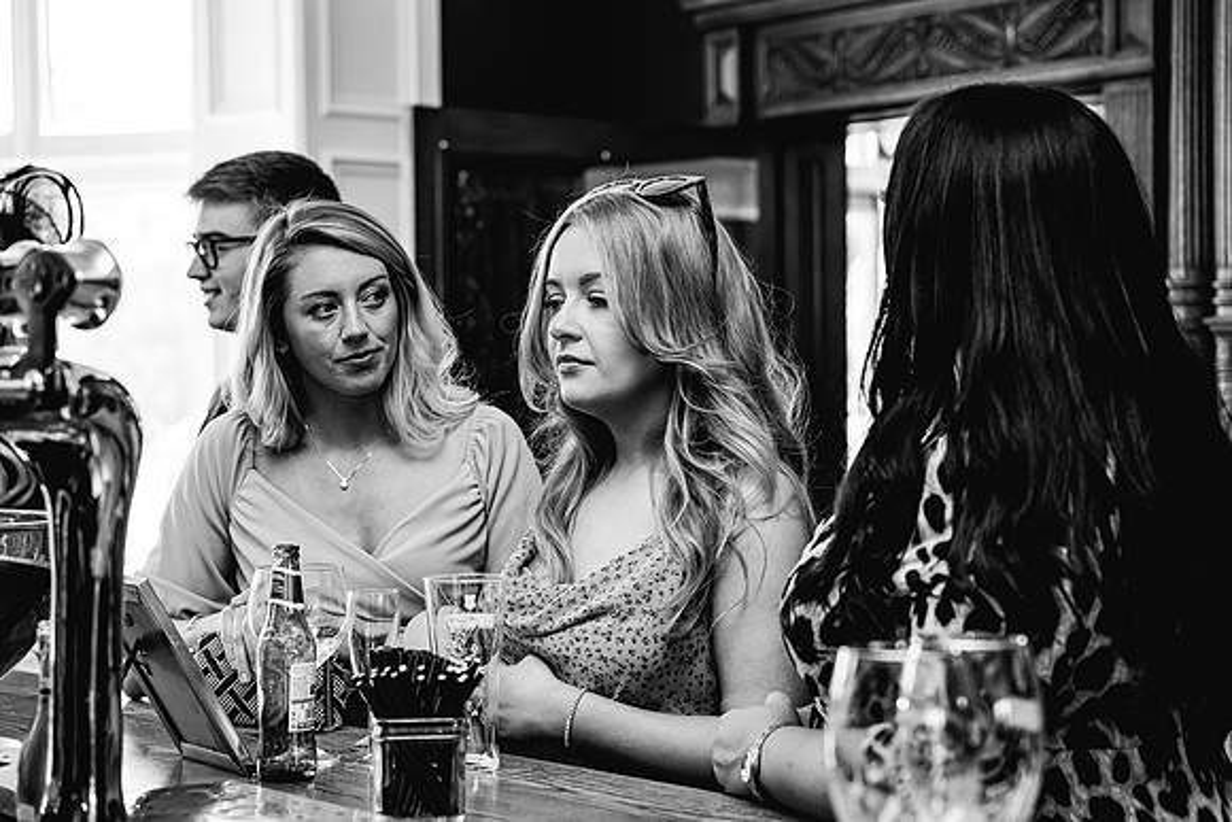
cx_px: 616
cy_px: 411
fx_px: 2647
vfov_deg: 17.7
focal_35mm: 77
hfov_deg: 26.2
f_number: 4.5
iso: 800
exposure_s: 1/160
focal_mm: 75
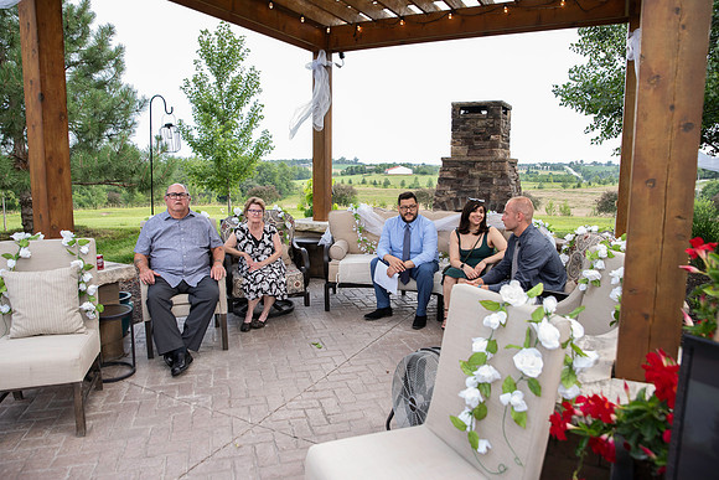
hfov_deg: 73.7
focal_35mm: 24
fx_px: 479
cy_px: 240
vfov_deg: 53.2
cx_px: 360
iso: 450
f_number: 4
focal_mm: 24
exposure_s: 1/250
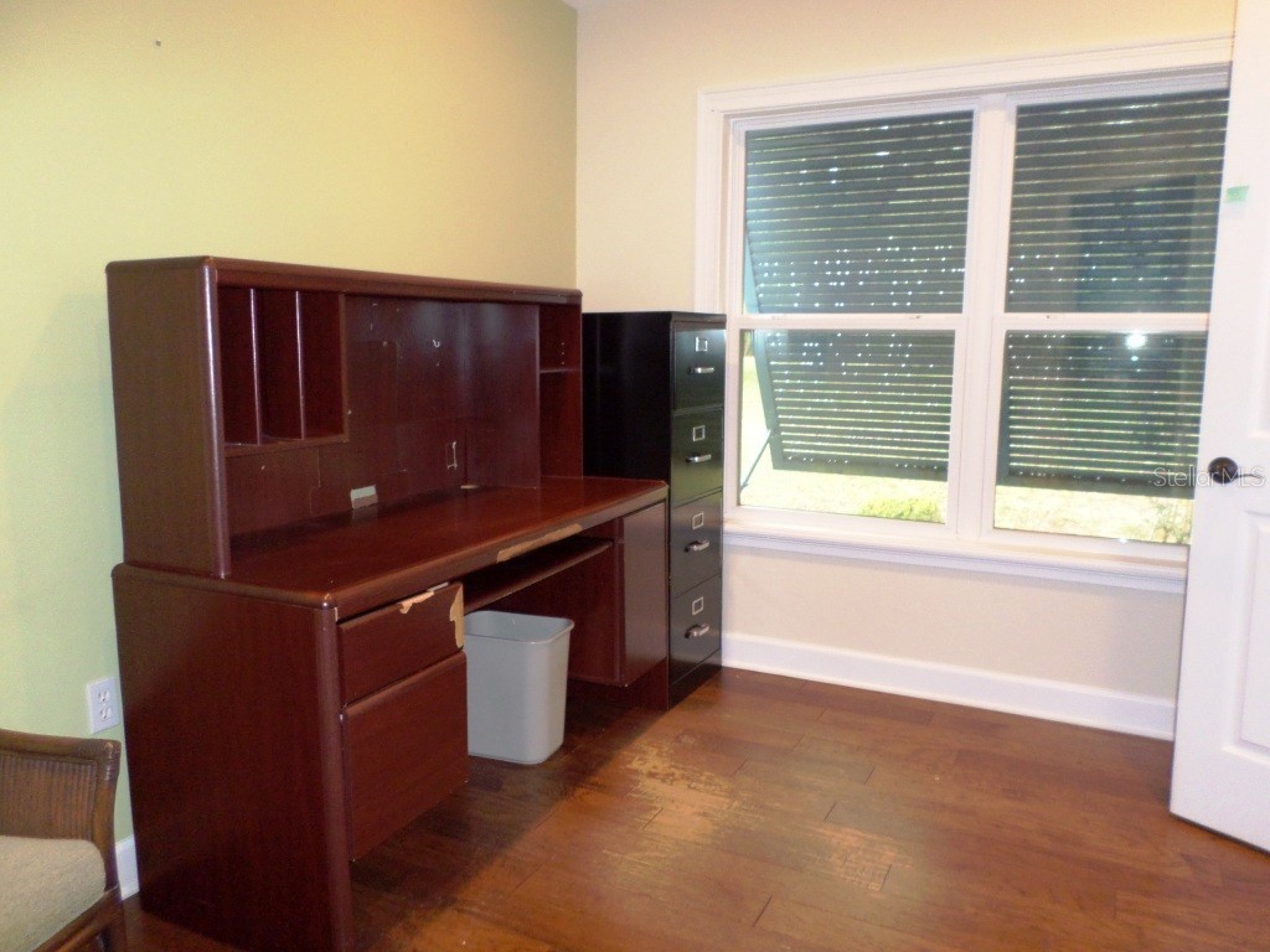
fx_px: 917
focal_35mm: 25
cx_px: 635
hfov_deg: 69.4
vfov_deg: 54.9
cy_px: 476
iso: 240
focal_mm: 4.5
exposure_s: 1/30
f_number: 2.5
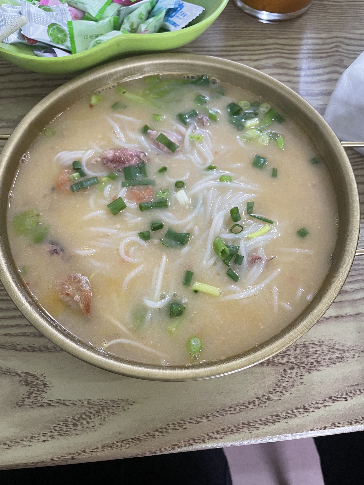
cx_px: 182
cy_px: 242
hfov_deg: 53.1
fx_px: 365
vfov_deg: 67.3
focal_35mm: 26
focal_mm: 4.2
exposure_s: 1/50
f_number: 1.6
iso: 250
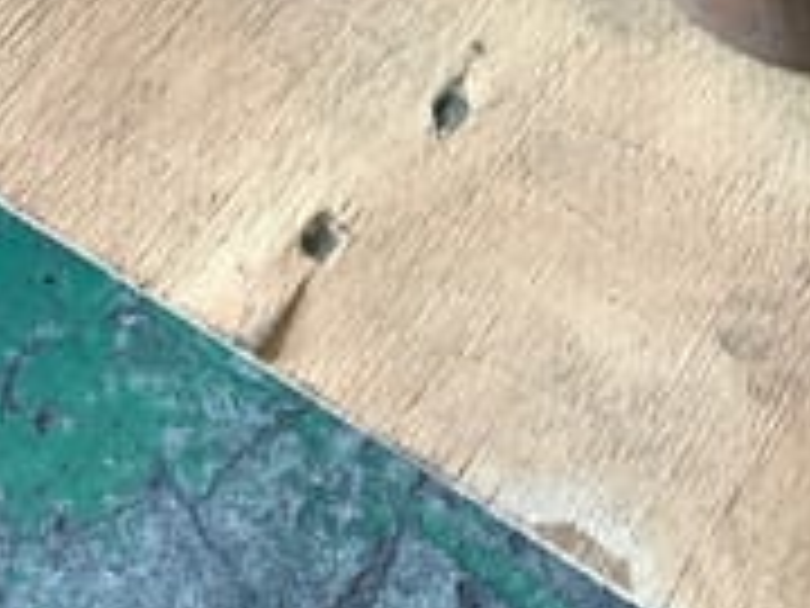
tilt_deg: -75.1
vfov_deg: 16.7
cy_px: -25
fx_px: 2012
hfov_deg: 22.4
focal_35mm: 86
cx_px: 684
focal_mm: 3.3
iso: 100
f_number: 2.4
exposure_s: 1/50
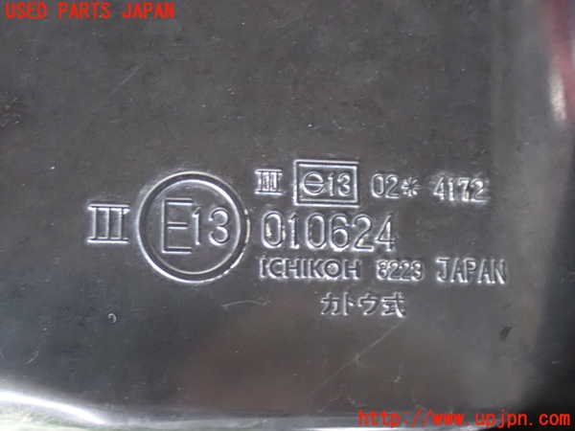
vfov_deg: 20.7
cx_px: 288
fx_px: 1179
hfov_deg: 27.4
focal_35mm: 71
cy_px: 216
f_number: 3.9
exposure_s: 1/15
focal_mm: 12.73
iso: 1600
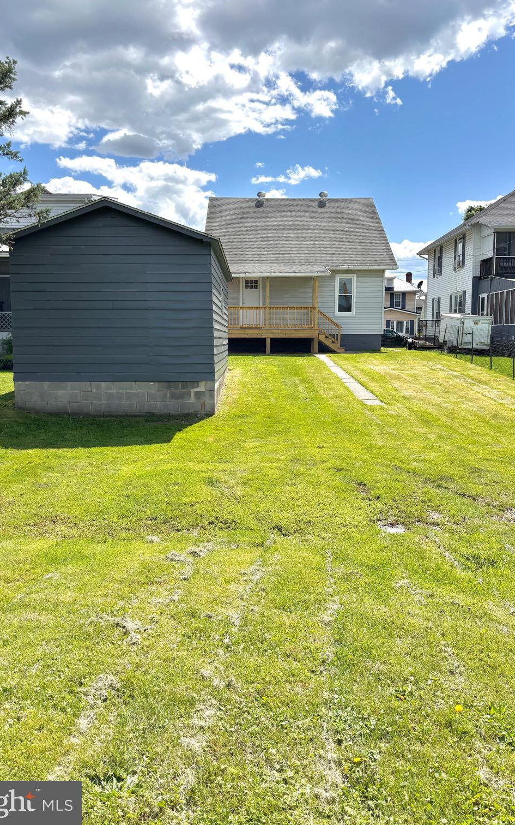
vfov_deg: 66.5
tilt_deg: -4.3
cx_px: 259
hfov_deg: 44.5
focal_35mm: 28
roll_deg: -1.0
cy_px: 406
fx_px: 629
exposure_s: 1/3937
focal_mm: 5.96
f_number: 1.6
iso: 50
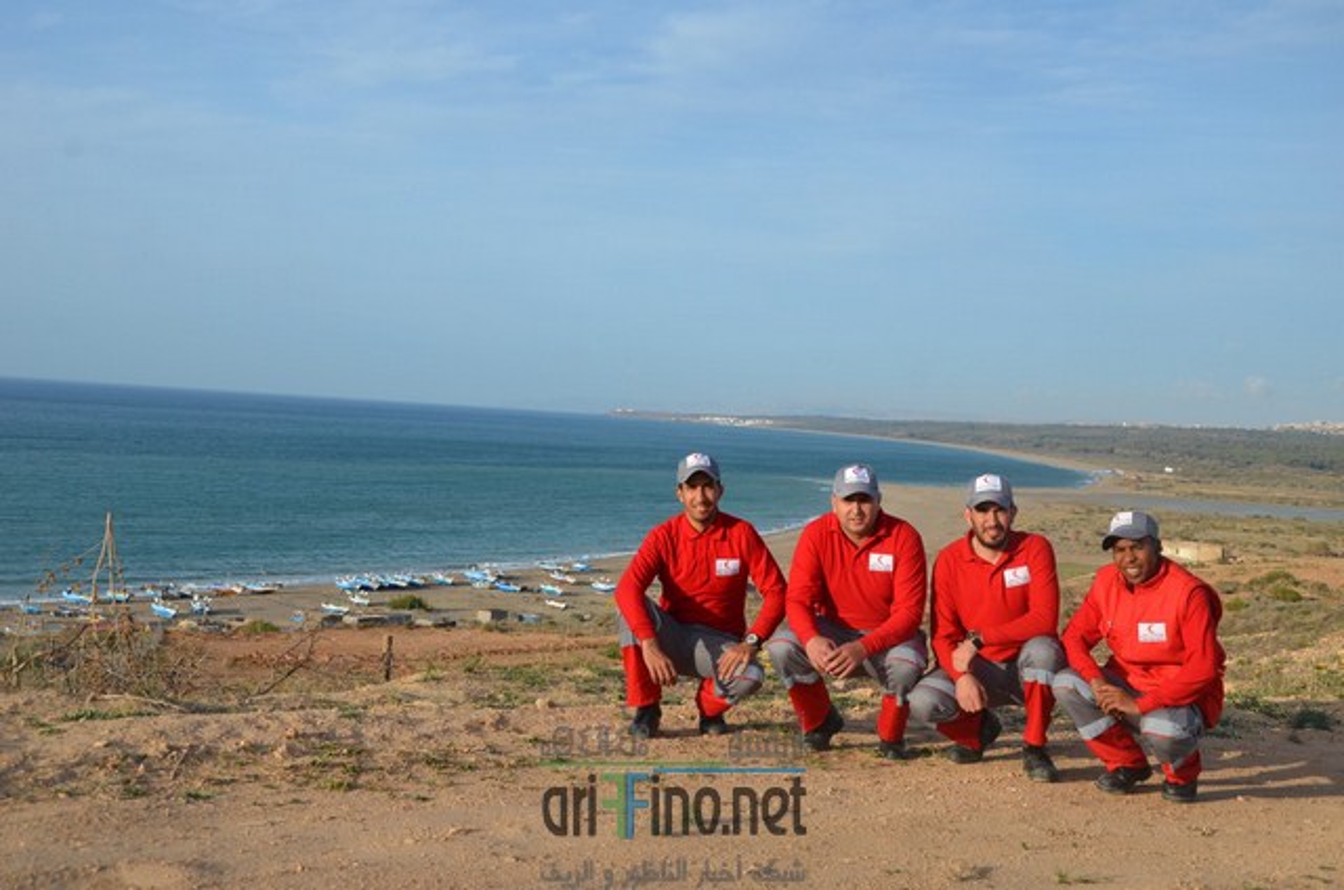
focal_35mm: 45
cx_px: 672
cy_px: 445
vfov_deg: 29.7
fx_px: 1677
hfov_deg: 43.7
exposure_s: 1/250
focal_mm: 30
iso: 100
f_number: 8
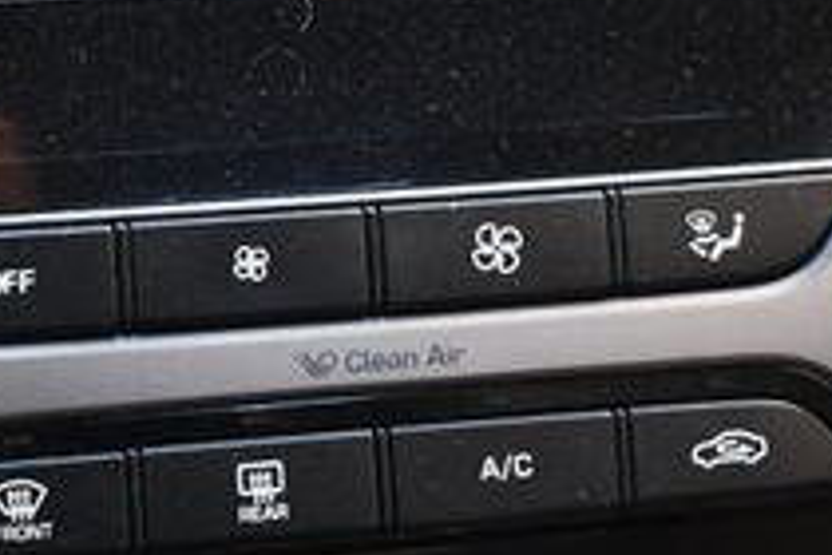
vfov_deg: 10.4
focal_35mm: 131
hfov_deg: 15.6
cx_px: 226
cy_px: 20
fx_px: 3027
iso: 1600
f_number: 4.2
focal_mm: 29
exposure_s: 1/125
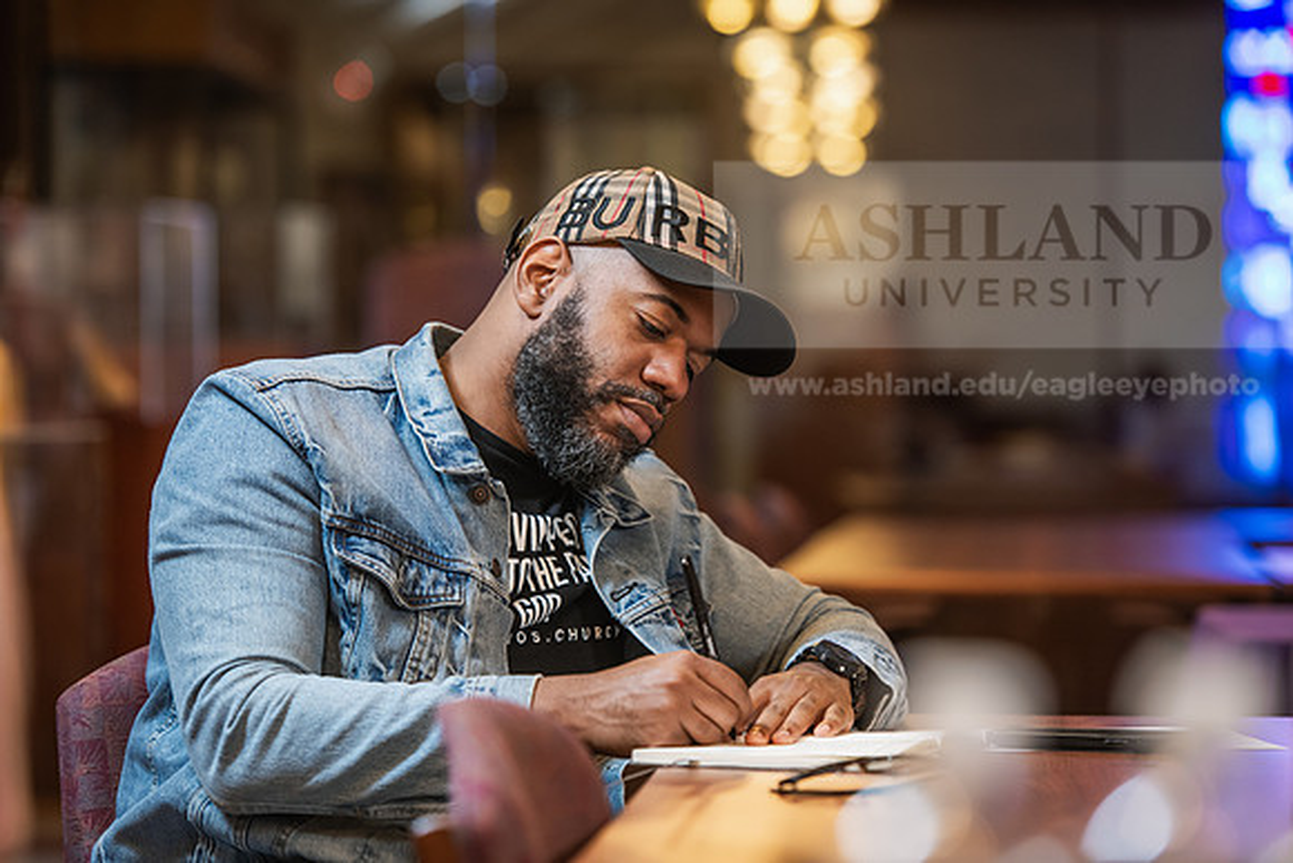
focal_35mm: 140
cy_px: 432
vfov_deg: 9.8
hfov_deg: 14.7
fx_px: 5029
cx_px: 646
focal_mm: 140
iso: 800
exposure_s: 1/160
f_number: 3.2
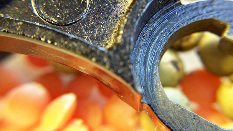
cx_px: 117
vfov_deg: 27.7
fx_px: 266
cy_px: 52
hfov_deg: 47.4
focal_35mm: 43
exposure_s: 1.03
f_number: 4.8
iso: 100
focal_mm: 8
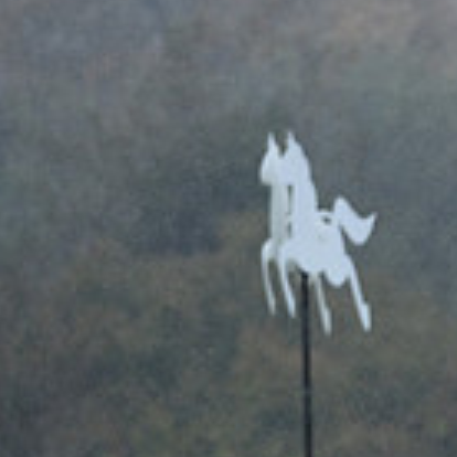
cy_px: 30
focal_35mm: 925
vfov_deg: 1.9
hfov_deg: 1.9
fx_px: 13816
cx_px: 904
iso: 800
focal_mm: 260
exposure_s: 1/1000
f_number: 5.6
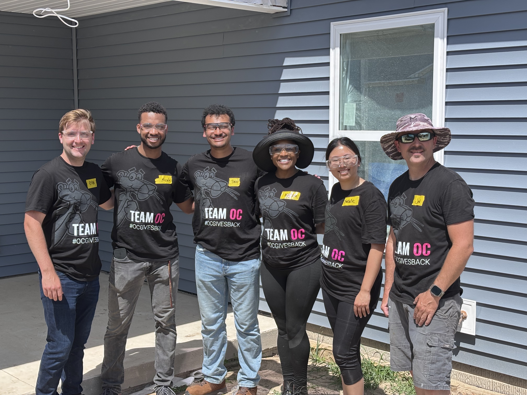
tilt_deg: -4.8
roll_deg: +0.3
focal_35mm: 52
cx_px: 264
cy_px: 198
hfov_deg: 36.8
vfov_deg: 28.0
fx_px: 792
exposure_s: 1/1522
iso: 32
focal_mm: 5.96
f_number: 1.6
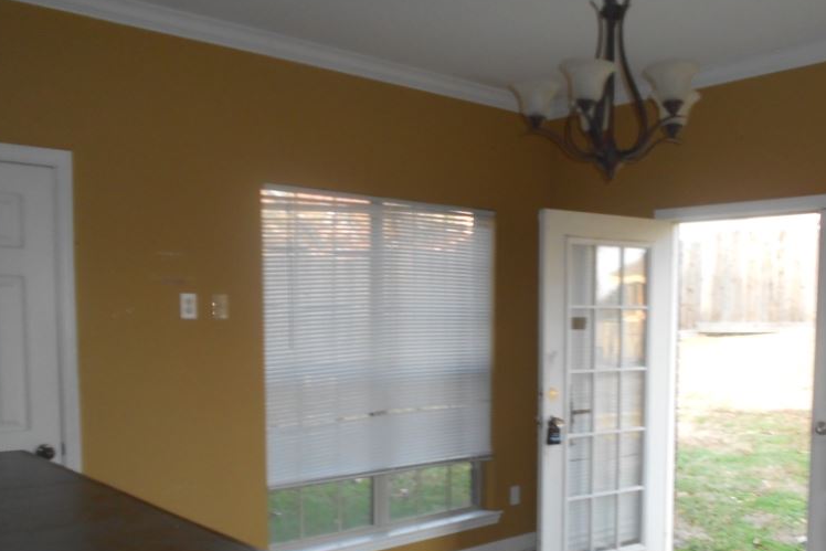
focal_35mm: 37
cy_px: 373
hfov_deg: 51.4
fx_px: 849
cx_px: 515
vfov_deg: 35.6
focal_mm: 4.6
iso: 160
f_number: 3.2
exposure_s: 1/30
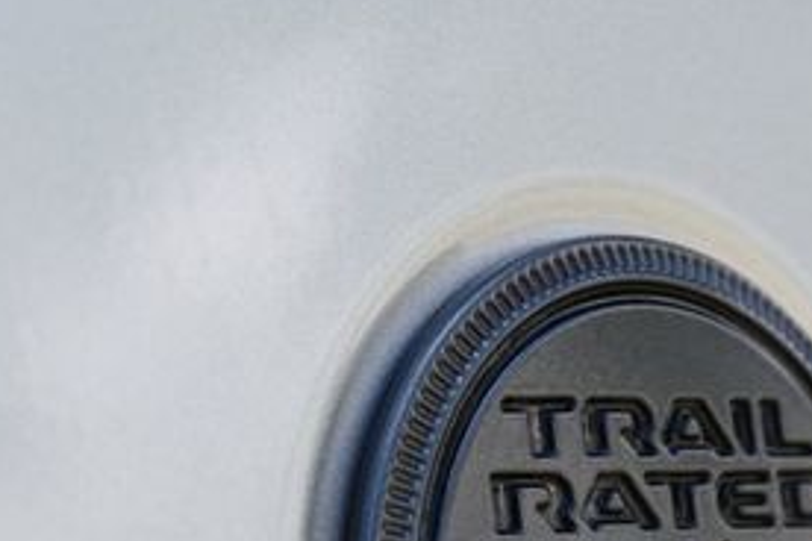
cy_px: 556
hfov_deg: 11.8
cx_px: 668
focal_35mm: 174
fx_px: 3924
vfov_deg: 7.8
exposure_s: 1/160
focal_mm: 50
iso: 100
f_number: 6.3
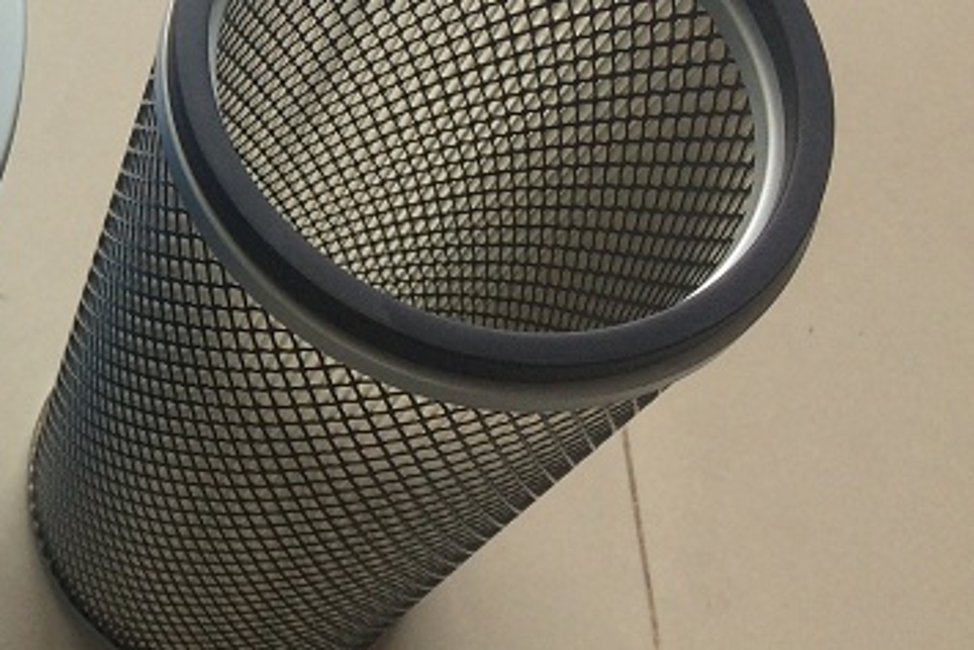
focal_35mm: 68
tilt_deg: -63.5
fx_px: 1840
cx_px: -107
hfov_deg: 27.1
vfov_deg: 20.0
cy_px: 208
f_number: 2.2
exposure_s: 1/100
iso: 50
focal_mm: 4.15
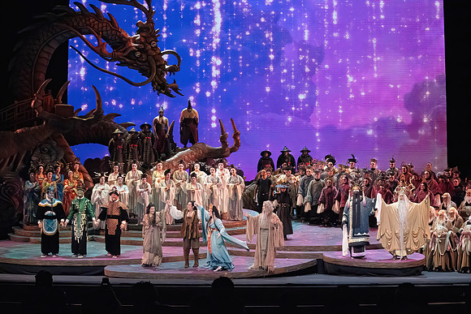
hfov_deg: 28.8
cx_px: 236
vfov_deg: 19.5
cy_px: 157
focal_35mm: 70
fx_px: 916
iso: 20000
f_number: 10
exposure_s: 1/1000
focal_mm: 70
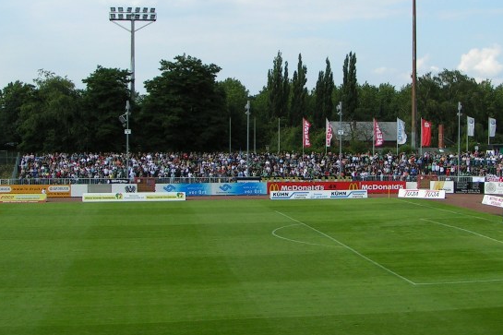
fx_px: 810
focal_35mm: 58
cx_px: 276
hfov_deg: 34.5
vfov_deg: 23.3
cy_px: 124
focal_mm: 5.8
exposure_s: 1/400
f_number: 5.6
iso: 50
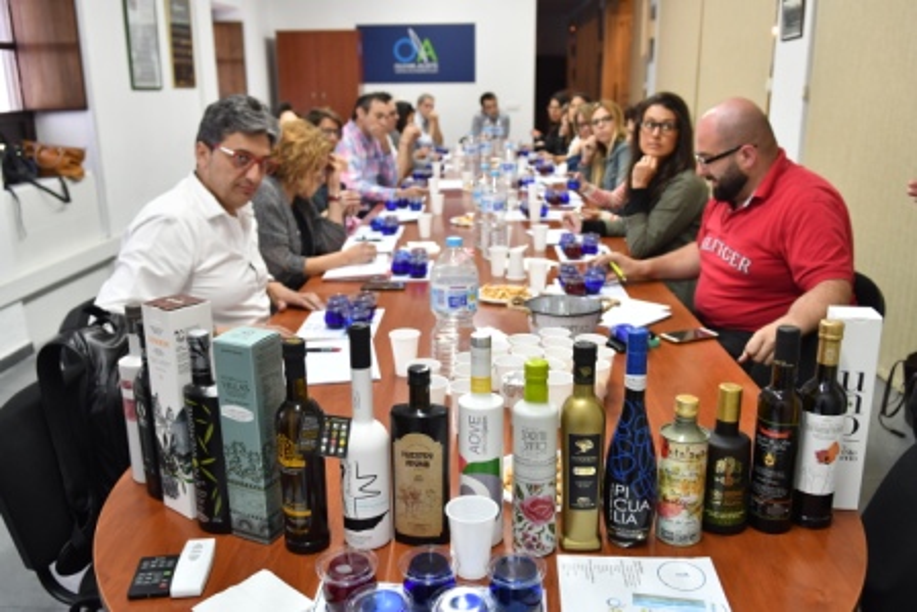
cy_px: 306
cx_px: 458
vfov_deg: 43.6
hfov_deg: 61.9
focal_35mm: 30
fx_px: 764
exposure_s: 1/80
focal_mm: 20
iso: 800
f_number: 3.2
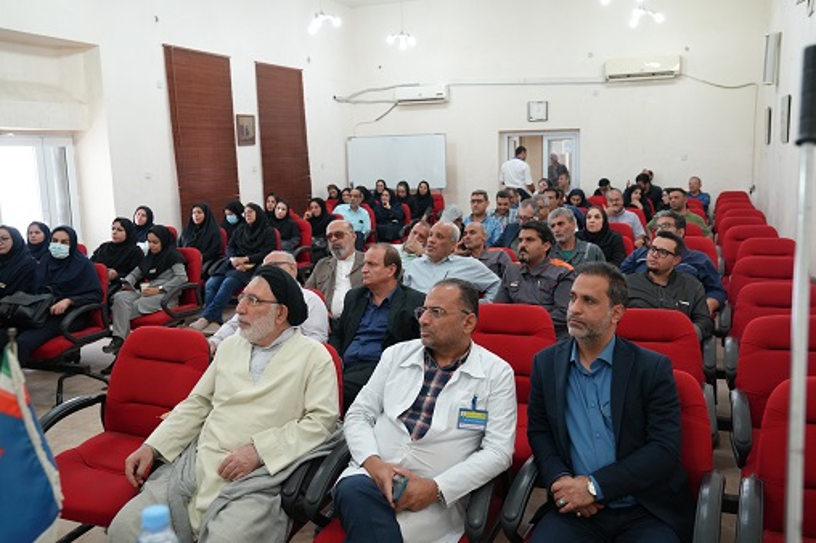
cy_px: 272
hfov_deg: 58.7
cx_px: 408
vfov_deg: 41.1
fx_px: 725
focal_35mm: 32
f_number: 4
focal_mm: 32
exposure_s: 1/160
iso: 2500
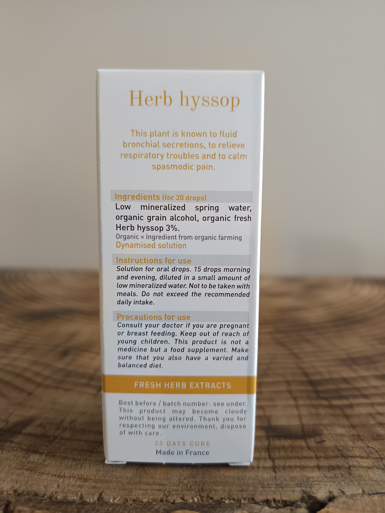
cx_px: 192
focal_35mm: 24
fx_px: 356
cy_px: 256
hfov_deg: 56.8
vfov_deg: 71.6
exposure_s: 1/33.3
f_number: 1.7
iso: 982
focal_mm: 5.31
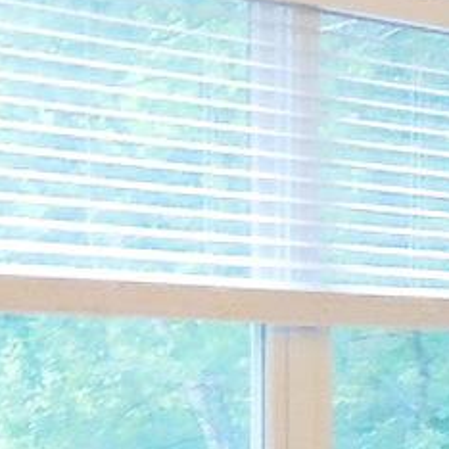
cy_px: 541
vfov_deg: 11.3
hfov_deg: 10.2
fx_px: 2216
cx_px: 1027
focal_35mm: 151
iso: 400
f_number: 3.1
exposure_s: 1/20
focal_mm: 4.5
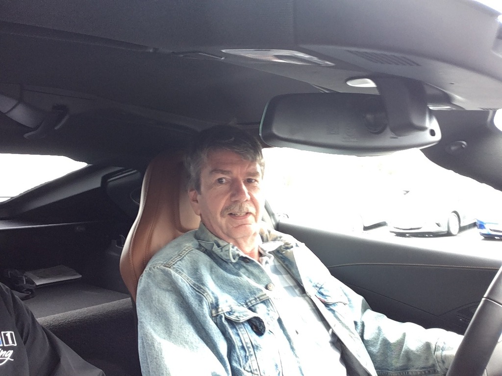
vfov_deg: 45.4
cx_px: 251
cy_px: 188
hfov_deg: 58.4
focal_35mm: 31
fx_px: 450
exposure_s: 1/40
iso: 50
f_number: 2.4
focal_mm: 2.15
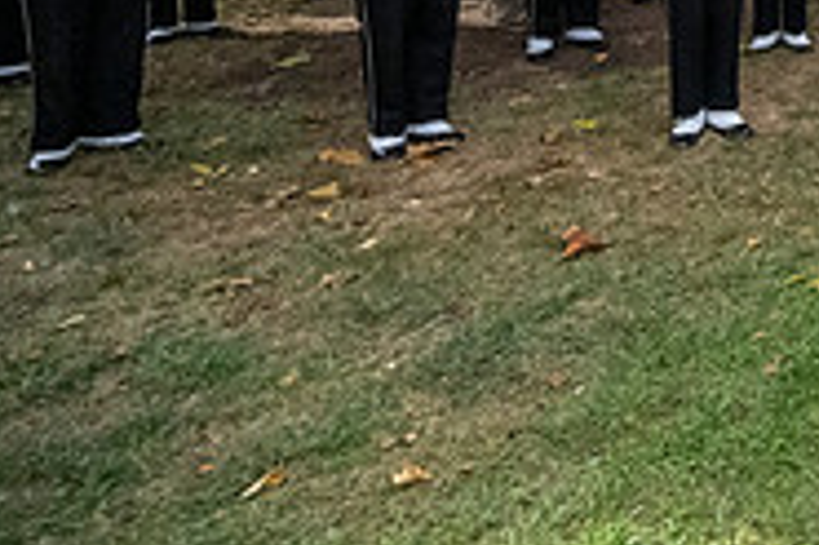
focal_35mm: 44
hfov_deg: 27.7
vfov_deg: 24.8
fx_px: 1000
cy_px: -228
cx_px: 1262
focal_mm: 14
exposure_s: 1/8000
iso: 6400
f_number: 4
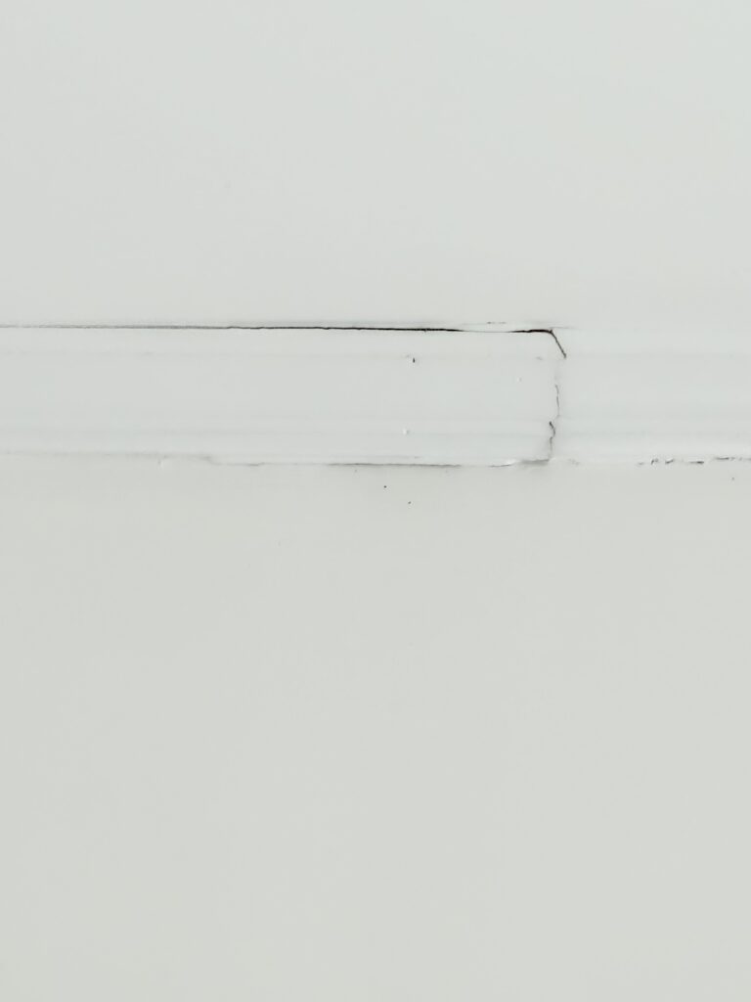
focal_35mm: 69
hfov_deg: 21.3
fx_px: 1996
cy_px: 501
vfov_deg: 28.2
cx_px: 376
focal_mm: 7.9
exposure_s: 1/60
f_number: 2.4
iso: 100
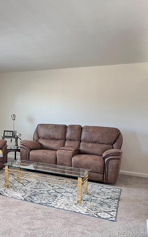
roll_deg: -2.0
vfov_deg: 52.7
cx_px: -9
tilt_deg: -2.2
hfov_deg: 31.1
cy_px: 119
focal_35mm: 37
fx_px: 239
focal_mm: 5.7
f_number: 1.5
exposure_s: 1/87
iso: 125
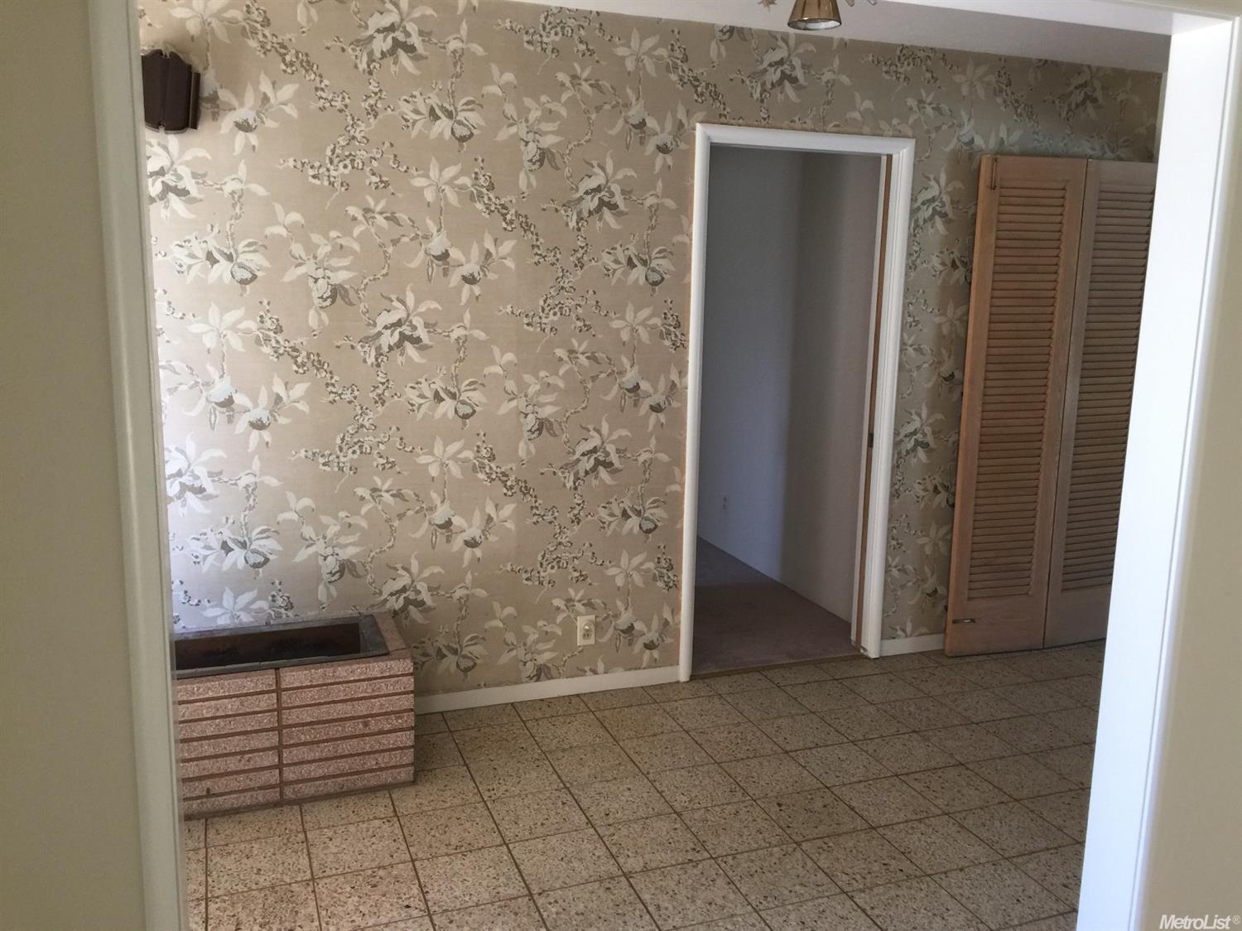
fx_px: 1040
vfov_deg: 48.2
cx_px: 621
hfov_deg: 61.7
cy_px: 466
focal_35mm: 29
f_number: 2.2
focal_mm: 4.15
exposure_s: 1/30
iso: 50
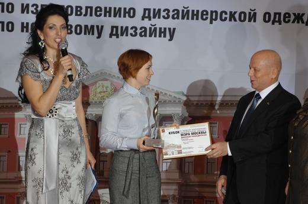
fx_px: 2050
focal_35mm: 240
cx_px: 154
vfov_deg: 5.7
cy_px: 102
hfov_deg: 8.6
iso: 640
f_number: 4.5
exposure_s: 1/160
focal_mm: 160
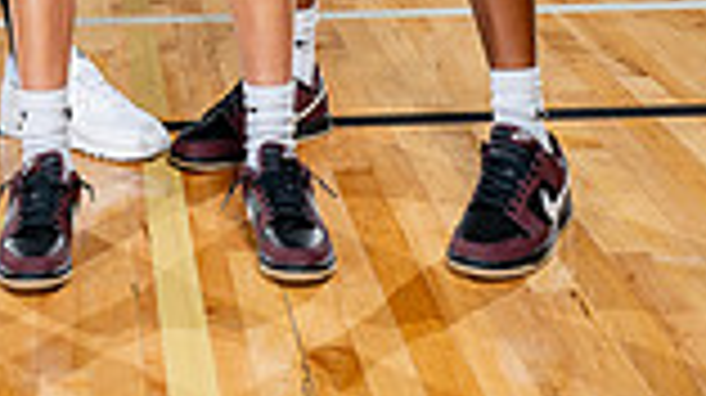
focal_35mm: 93
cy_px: -567
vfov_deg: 10.9
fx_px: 1740
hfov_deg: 22.4
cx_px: 85
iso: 200
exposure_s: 1/250
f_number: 5.6
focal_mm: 31
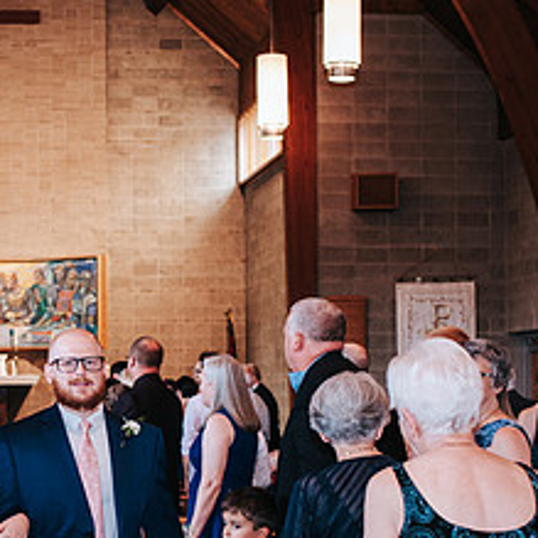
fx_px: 1424
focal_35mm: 81
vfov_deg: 21.1
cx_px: 20
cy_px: 441
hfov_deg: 20.8
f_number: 3.2
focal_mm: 35
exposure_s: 1/125
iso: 1000
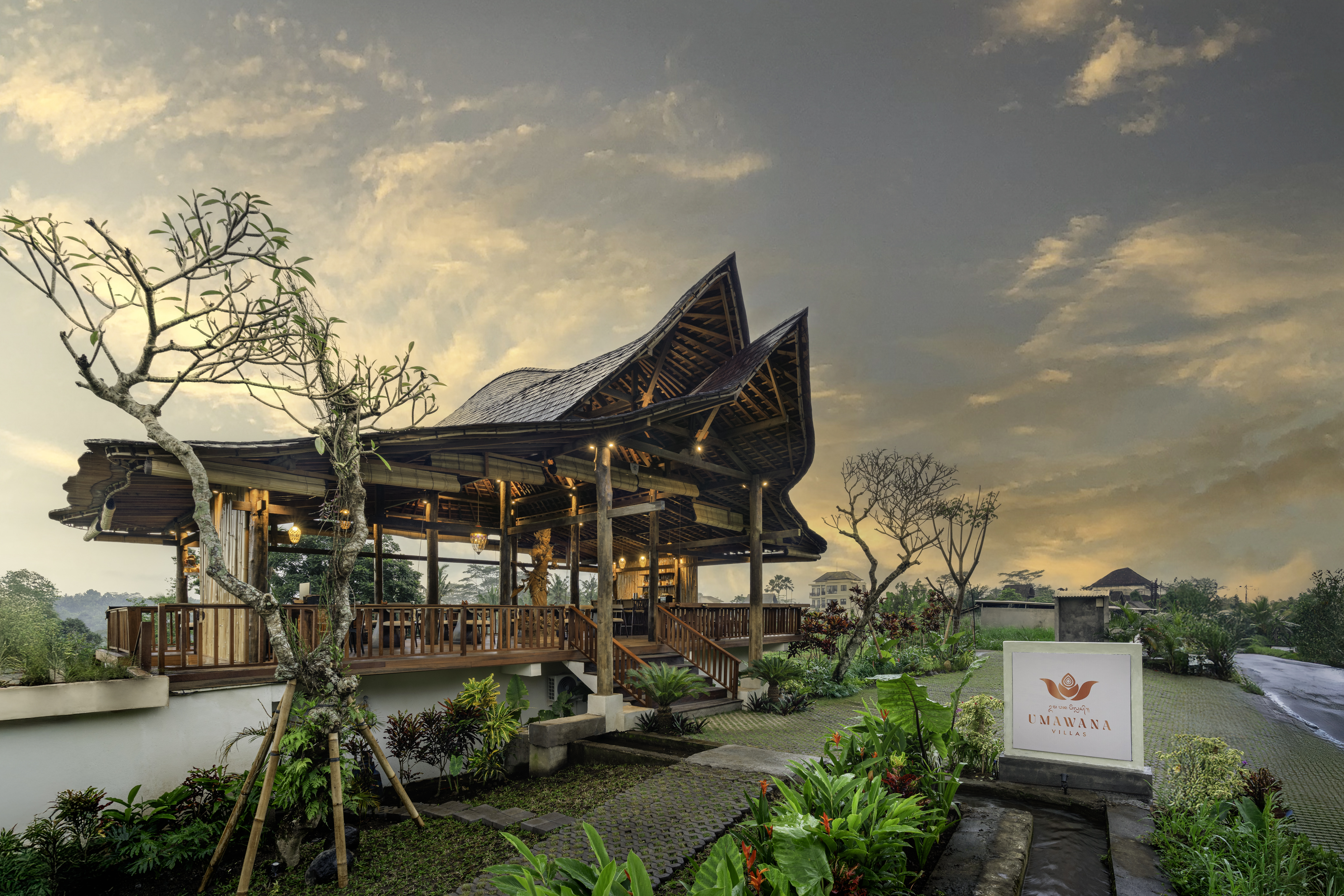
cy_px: 448
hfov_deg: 93.3
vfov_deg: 70.5
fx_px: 635
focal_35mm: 17
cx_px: 672
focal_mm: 17
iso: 125
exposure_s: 1
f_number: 8
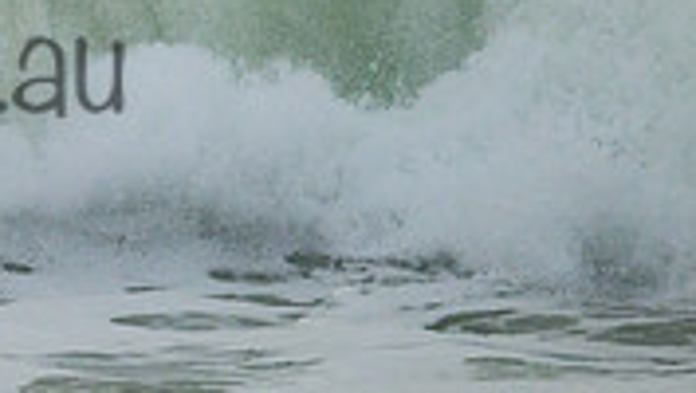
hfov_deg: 0.8
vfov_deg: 0.4
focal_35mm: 2741
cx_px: -291
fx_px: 50639
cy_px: 22
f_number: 11
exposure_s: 1/2500
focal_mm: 800
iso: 1100
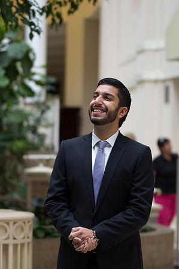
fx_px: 1039
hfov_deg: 9.8
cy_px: 134
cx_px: 90
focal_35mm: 139
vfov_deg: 14.8
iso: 250
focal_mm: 92.5
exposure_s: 1/160
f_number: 2.8
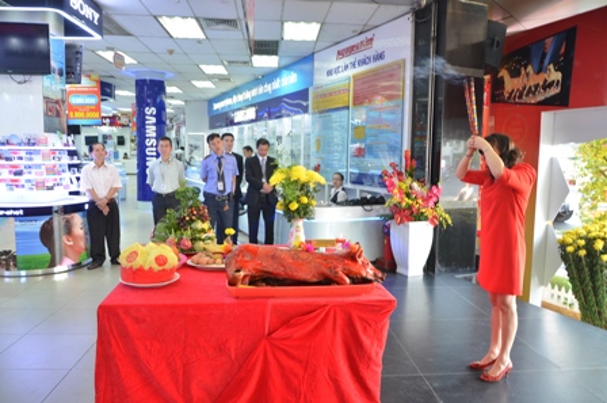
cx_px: 304
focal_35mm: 27
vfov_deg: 47.8
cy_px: 202
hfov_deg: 67.5
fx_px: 454
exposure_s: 1/10
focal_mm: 18
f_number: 3.5
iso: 200
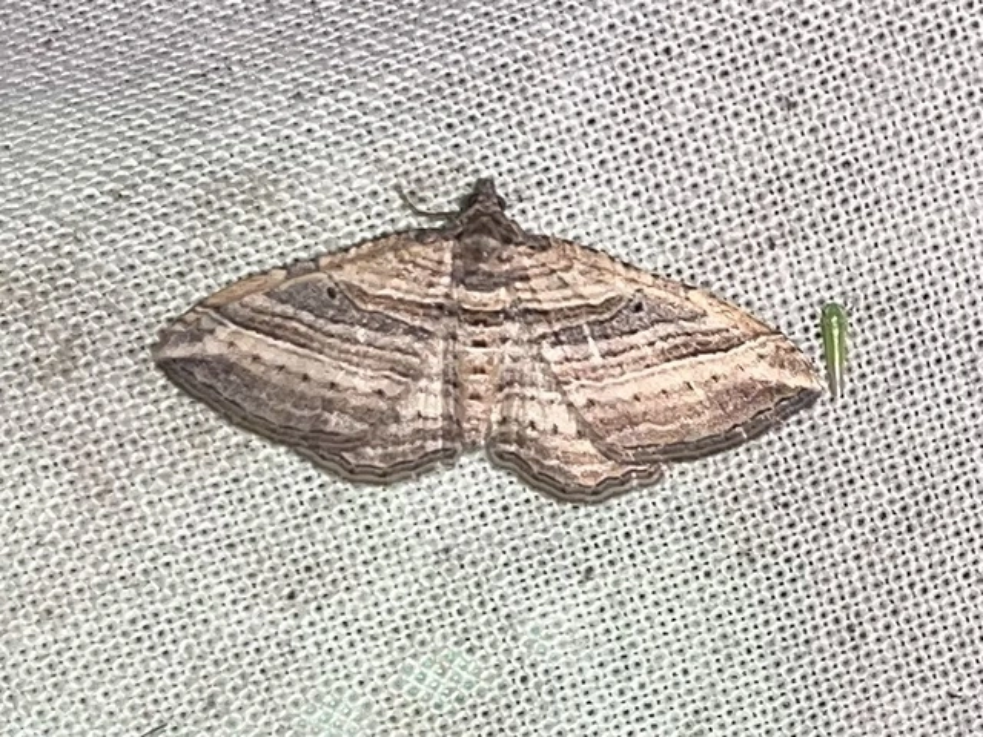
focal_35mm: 26
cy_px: 368
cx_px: 492
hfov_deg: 67.3
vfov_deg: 53.1
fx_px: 738
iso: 32
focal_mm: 5.1
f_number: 1.6
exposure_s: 1/951
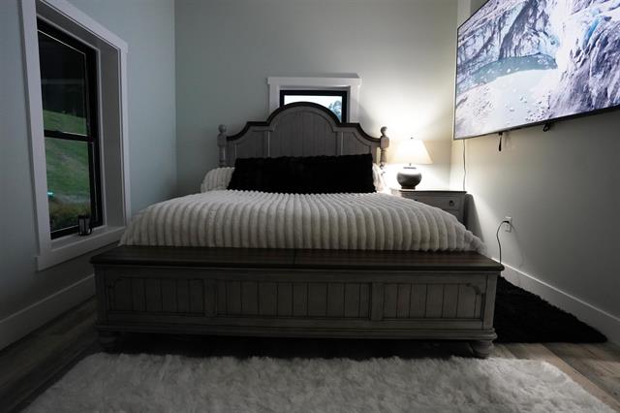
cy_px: 206
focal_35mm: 18
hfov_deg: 90.0
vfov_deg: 67.3
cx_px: 310
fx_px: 310
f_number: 2.8
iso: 5000
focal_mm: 18
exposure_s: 1/160
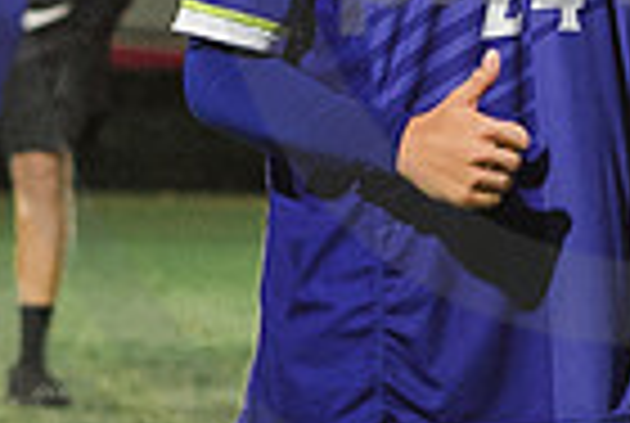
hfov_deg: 2.0
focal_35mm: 1037
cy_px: 108
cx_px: 412
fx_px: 18186
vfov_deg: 1.3
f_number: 4
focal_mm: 90
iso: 2000
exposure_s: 1/200
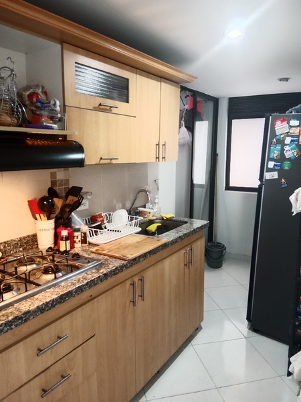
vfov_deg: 67.3
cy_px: 201
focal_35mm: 26
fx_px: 301
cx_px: 150
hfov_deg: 53.1
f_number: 1.8
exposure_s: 1/16.7
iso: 1725
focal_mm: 3.96
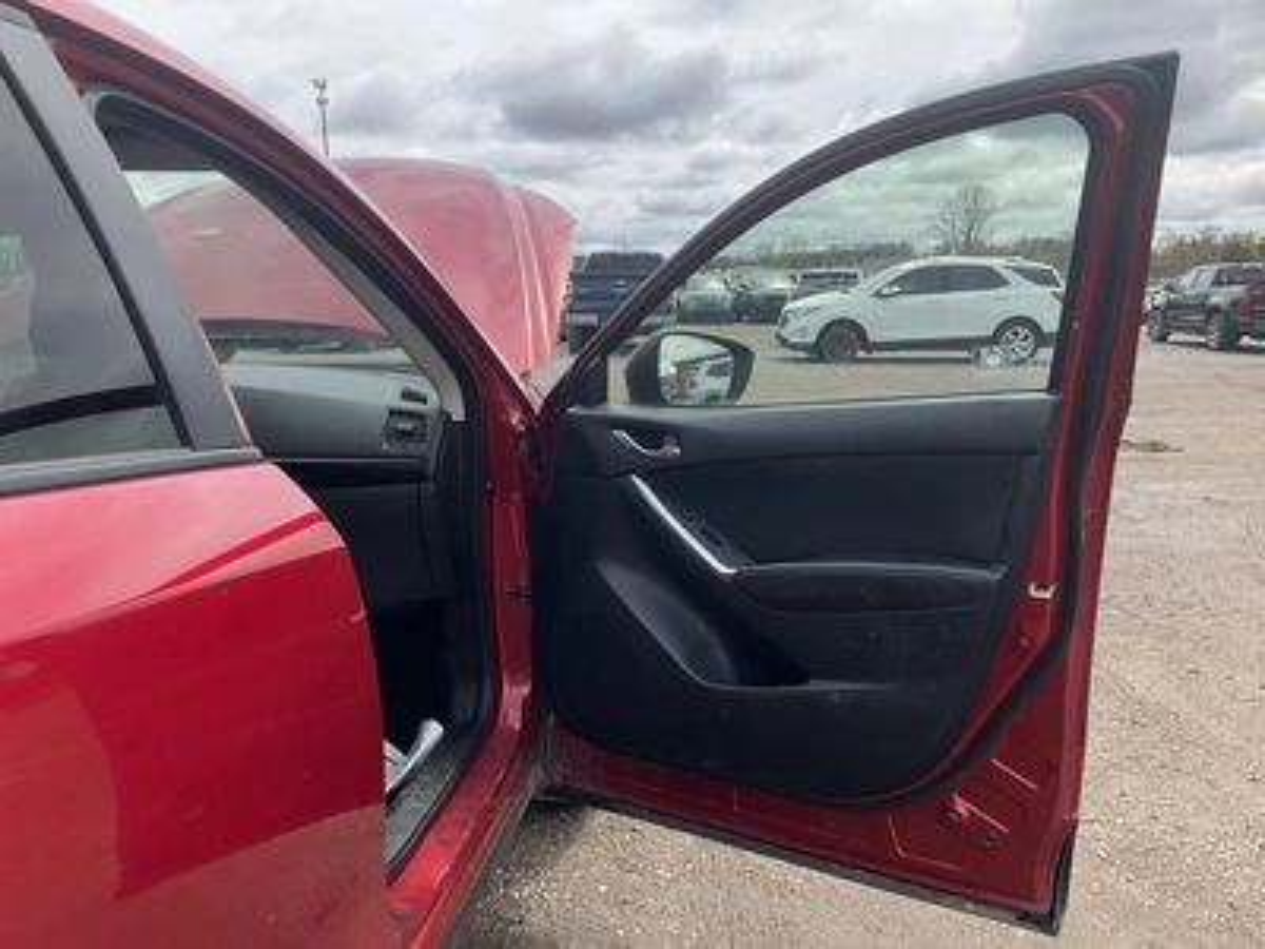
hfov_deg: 61.7
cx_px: 632
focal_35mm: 29
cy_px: 474
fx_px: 1060
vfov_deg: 48.2
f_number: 1.8
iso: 25
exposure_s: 1/978
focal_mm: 3
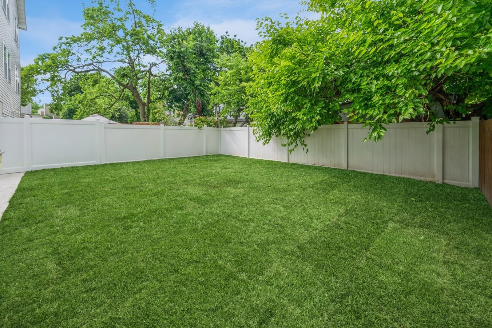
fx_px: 178
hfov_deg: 108.3
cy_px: 164
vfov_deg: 85.4
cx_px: 246
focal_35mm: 13
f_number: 11
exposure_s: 1/15
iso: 200
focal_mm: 13
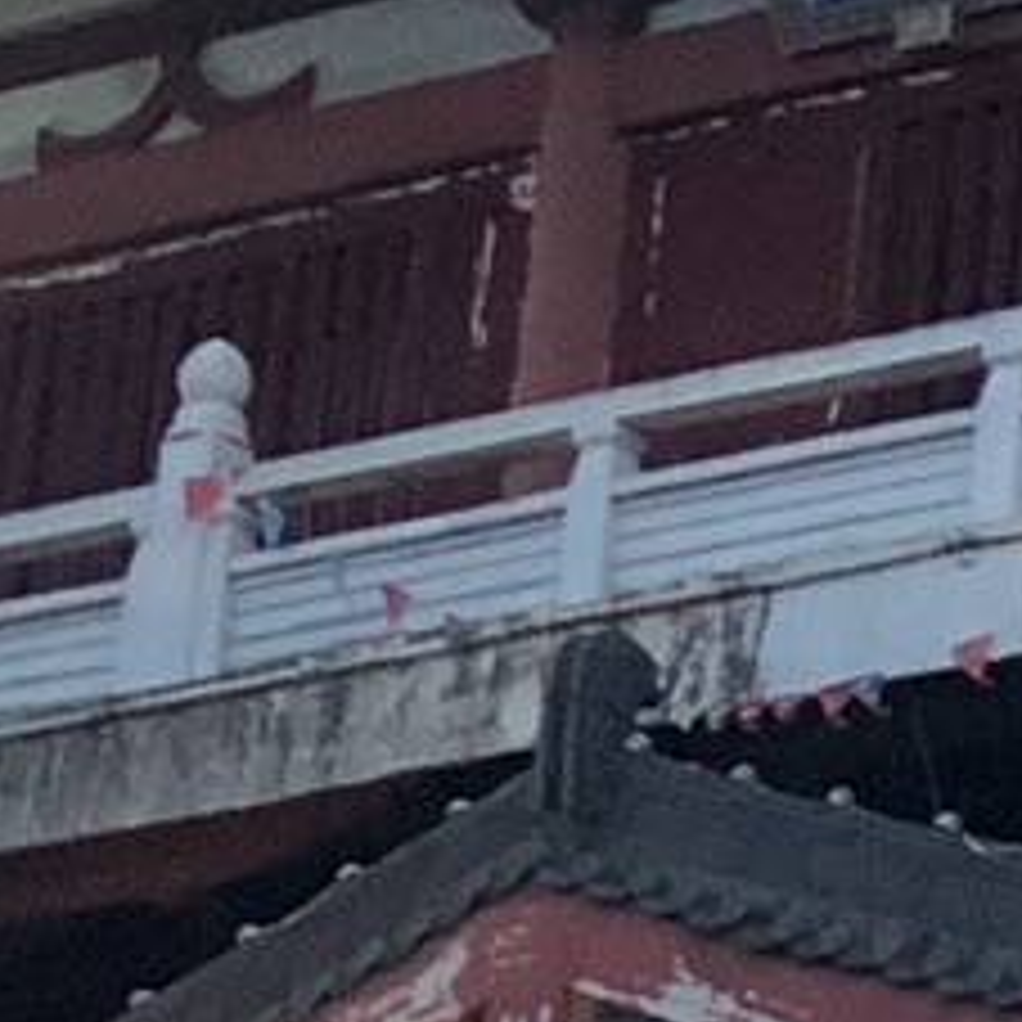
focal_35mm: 444
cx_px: 855
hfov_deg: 3.9
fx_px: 14831
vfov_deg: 3.9
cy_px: 1126
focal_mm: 6.6
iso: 100
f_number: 2.8
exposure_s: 1/30
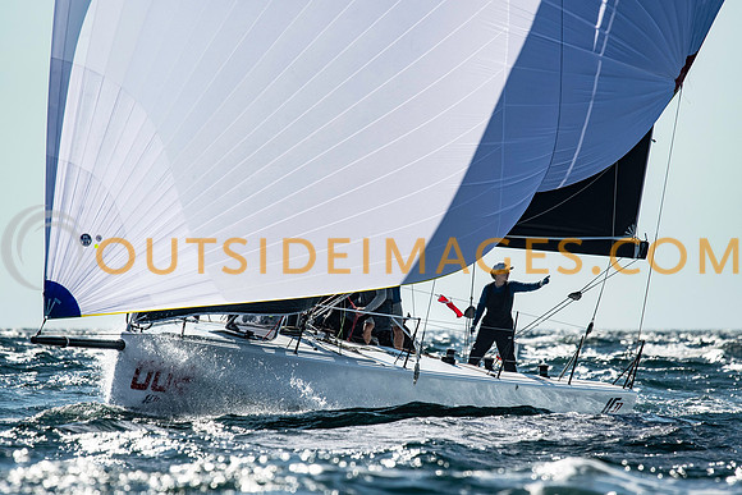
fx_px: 9773
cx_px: 371
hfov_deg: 4.3
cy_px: 248
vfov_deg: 2.9
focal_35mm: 474
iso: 320
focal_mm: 300
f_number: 5
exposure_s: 1/5000
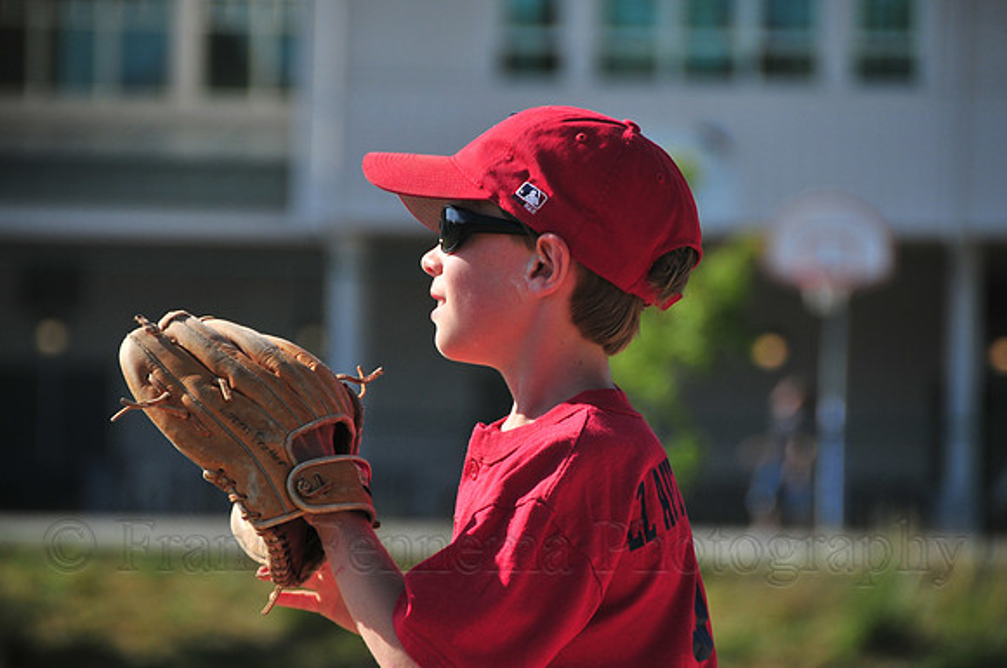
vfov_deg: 4.6
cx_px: 504
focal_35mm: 300
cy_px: 334
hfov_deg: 6.9
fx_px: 8380
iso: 200
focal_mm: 200
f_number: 5.6
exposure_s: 1/1000
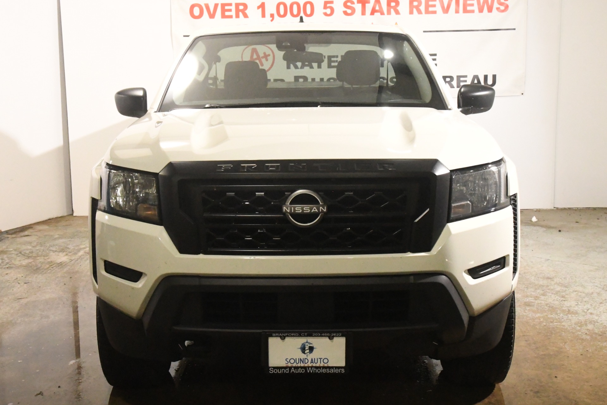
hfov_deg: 38.2
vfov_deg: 26.0
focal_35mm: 52
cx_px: 304
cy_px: 202
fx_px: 877
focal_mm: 26
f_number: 10
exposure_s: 1/250
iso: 10000
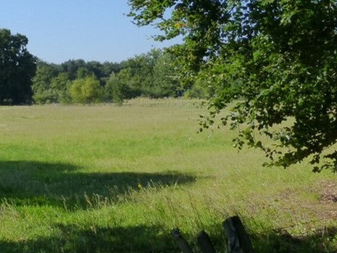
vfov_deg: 22.2
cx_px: 11
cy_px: -18
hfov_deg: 29.0
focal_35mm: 63
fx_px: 614
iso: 200
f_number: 4.5
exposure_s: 1/800
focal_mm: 4.3
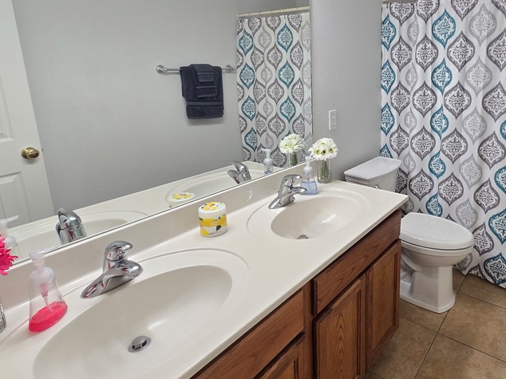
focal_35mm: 21
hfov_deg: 76.1
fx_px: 307
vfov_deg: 62.3
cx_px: 344
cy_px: 136
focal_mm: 2.2
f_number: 2.2
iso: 100
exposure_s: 1/60
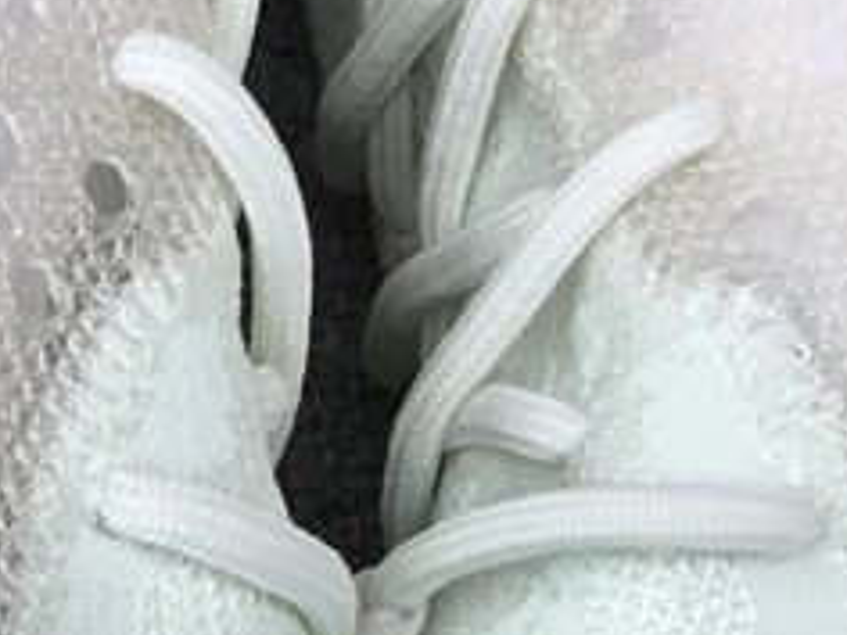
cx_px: -413
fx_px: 2887
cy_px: 1039
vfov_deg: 11.8
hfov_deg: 15.4
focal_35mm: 118
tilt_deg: -62.5
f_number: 2.4
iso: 25
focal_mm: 3.3
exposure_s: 1/431
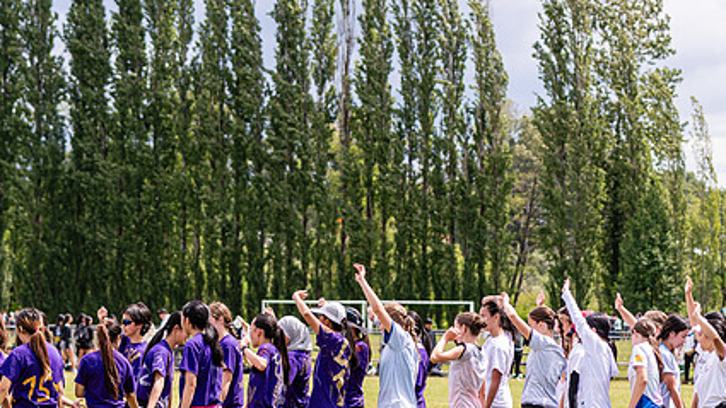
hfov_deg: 14.3
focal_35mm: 150
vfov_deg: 8.1
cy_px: 286
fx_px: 2887
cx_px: 388
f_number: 3.2
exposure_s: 1/1250
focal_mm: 70
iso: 160
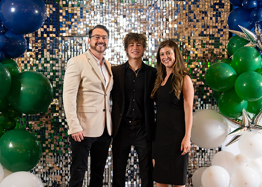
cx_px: 131
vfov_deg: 27.0
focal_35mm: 52
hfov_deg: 37.2
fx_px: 390
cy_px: 94
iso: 800
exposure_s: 1/320
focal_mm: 50
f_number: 1.2
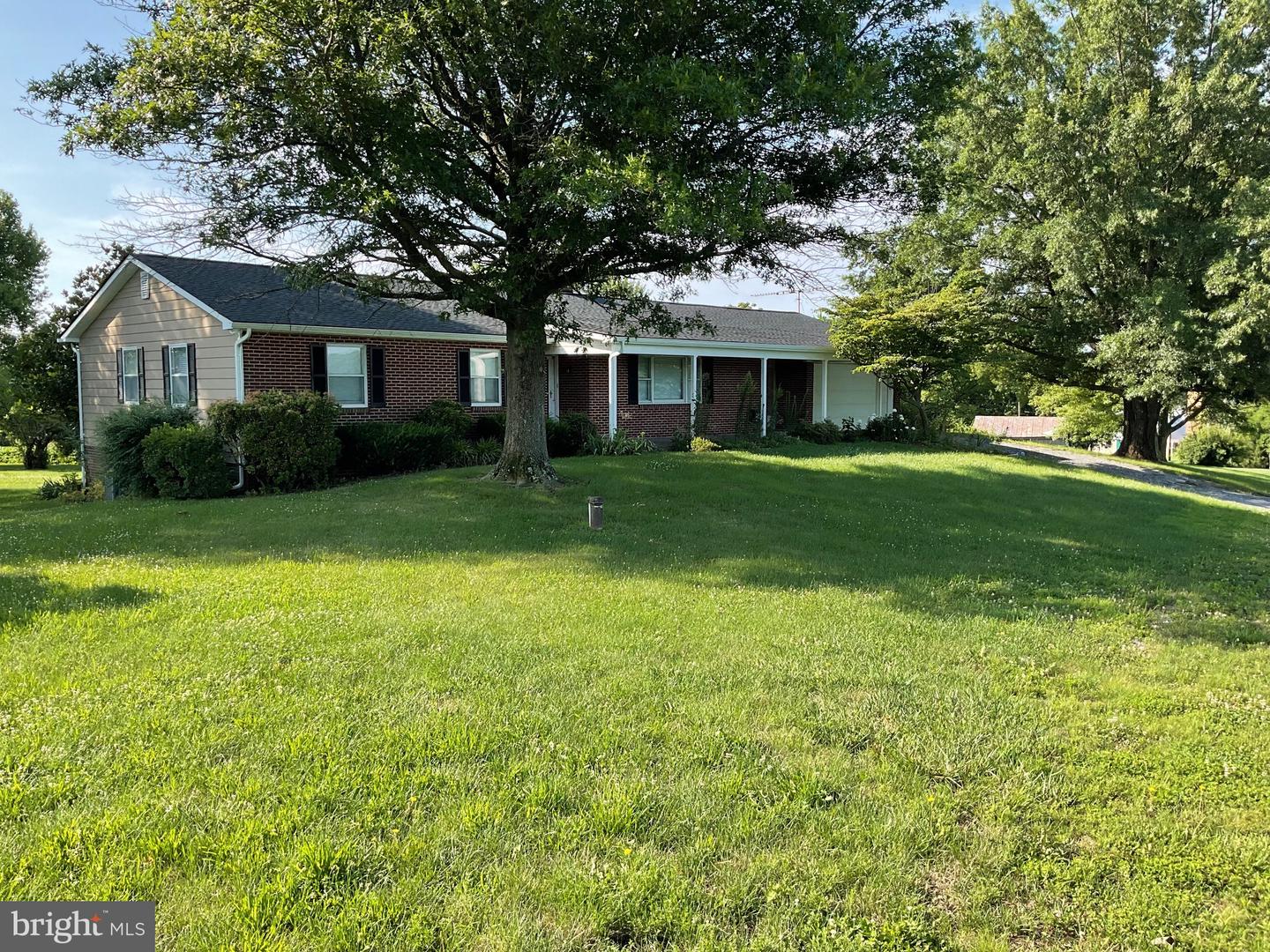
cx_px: 635
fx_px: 1064
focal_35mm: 29
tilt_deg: -4.5
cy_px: 476
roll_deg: +1.6
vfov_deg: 48.2
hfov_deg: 61.7
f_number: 1.8
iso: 16
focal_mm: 3
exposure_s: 1/465
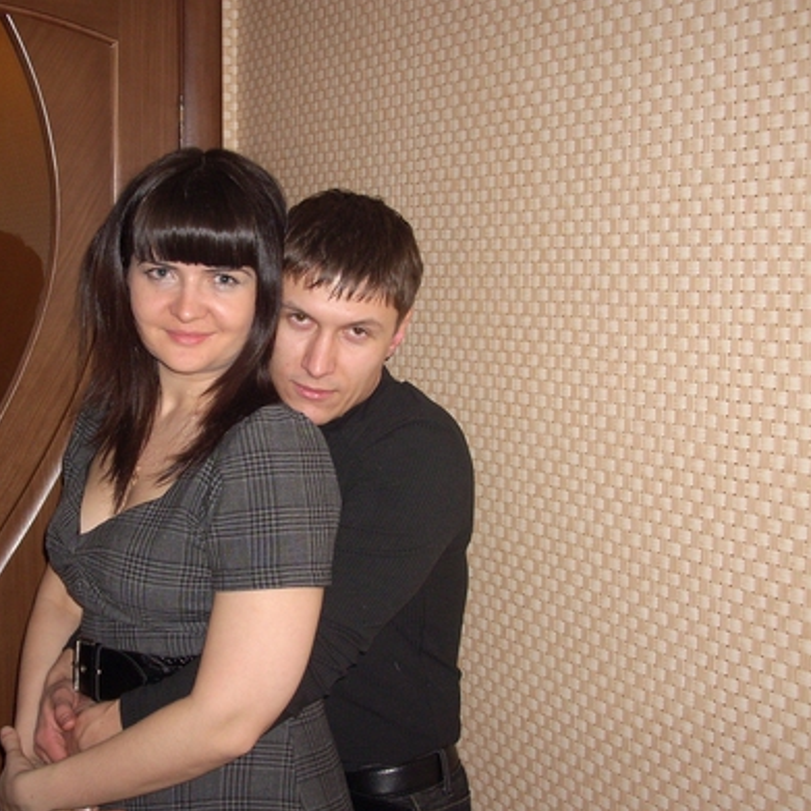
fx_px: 1219
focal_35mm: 46
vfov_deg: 36.8
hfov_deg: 36.3
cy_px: 416
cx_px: 257
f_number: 2.8
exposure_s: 1/60
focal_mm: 6.2
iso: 100
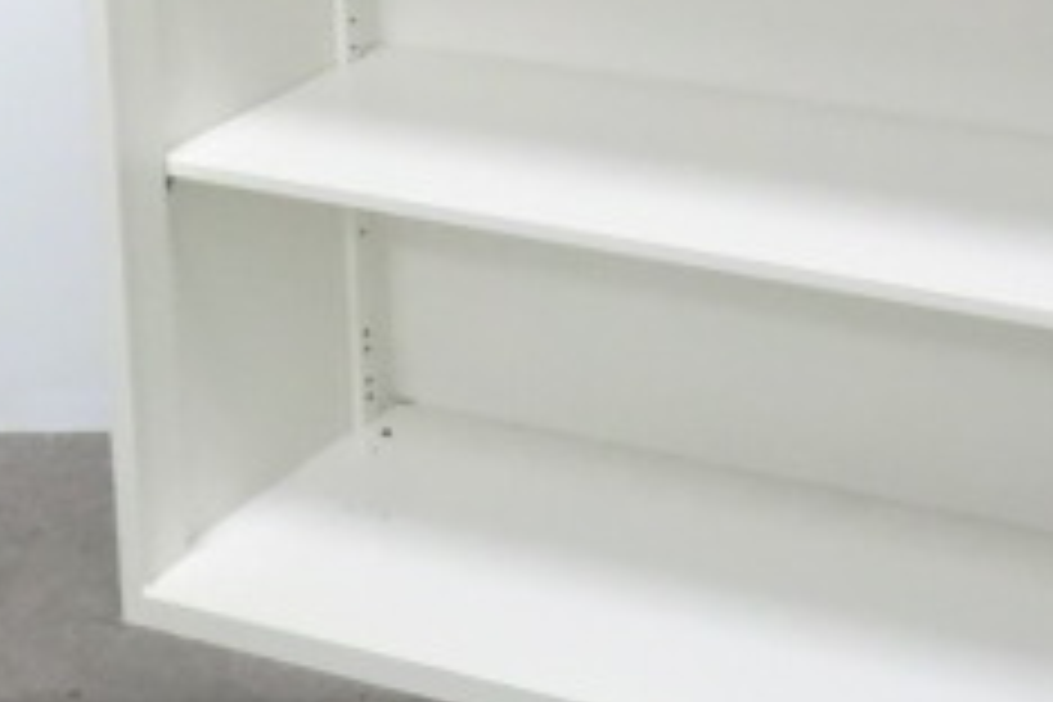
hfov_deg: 18.9
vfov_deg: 12.4
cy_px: -117
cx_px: 720
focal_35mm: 108
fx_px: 3159
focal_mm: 6.9
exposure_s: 1/50
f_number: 3.9
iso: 800
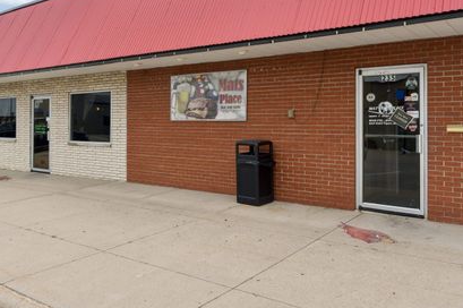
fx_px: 424
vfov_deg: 39.8
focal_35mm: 33
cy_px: 125
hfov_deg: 56.9
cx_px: 190
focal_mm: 18
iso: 250
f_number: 8
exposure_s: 1/400
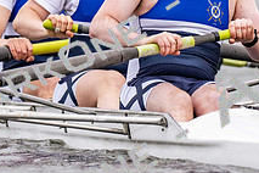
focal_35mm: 1636
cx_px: 111
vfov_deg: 0.8
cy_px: 12
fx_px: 11769
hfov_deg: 1.3
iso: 900
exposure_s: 1/2500
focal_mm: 600
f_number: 4
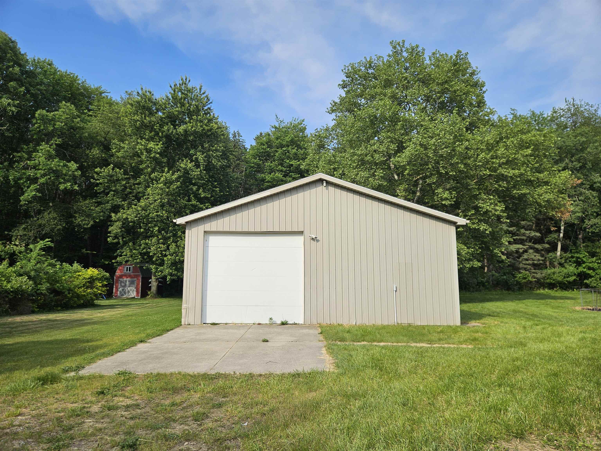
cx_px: 300
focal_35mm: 23
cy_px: 226
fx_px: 399
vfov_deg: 58.9
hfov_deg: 73.9
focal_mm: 5.4
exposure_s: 1/2016
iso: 25
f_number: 1.8
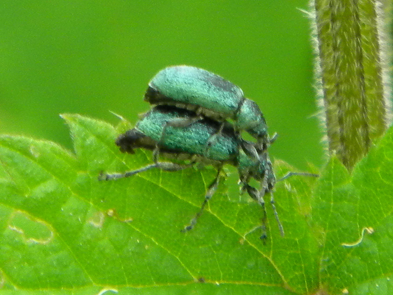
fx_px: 1874
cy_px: 147
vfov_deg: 9.0
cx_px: 187
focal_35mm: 165
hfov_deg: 12.0
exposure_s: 1/59.8
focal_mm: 26.8
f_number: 5
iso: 205
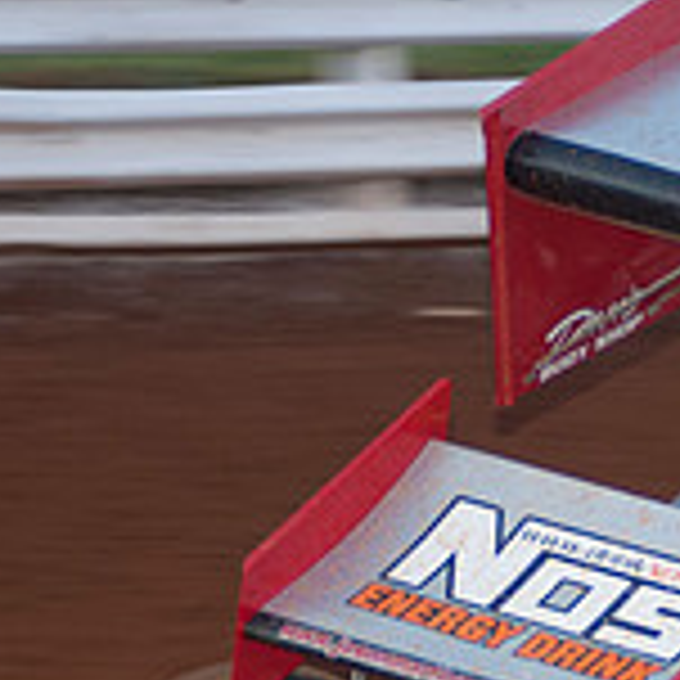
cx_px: 730
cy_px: 414
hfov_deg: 3.8
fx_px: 10357
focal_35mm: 466
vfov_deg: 3.8
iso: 250
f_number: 2.8
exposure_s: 1/400
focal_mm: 95
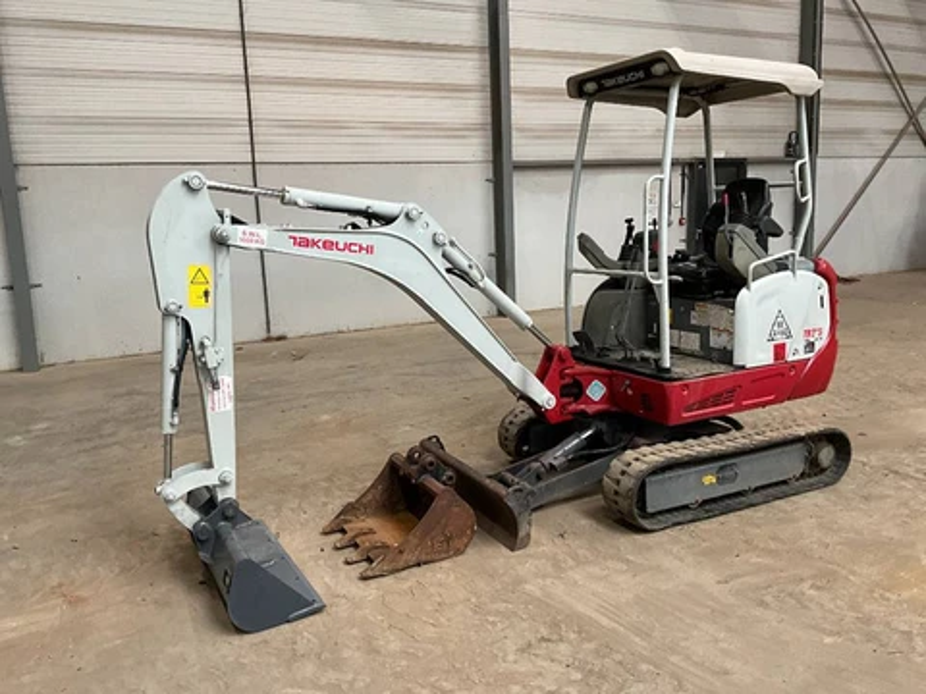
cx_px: 463
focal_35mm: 29
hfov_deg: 61.7
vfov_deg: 48.2
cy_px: 347
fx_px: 776
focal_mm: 3
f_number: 1.8
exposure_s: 1/60
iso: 100
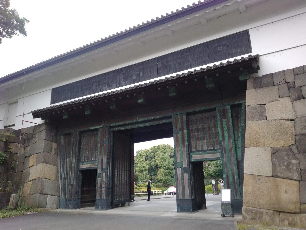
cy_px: 115
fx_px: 239
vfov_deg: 51.4
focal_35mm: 27
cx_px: 153
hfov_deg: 65.3
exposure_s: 1/60
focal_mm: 3.61
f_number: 1.8
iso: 200
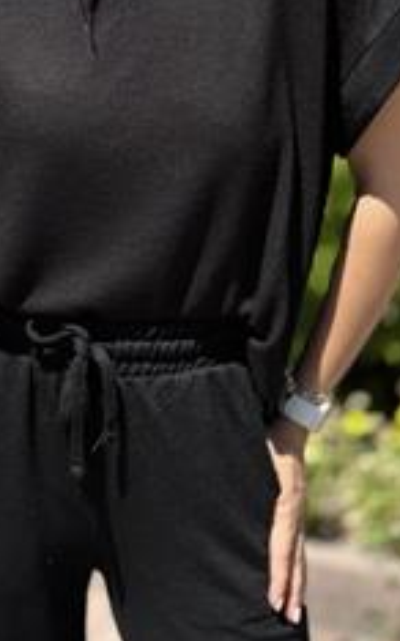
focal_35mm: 90
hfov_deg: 14.4
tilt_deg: -19.1
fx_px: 1572
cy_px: 100
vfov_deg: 22.6
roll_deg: -2.2
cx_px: 96
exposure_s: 1/1992
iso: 100
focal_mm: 6.86
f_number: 1.78
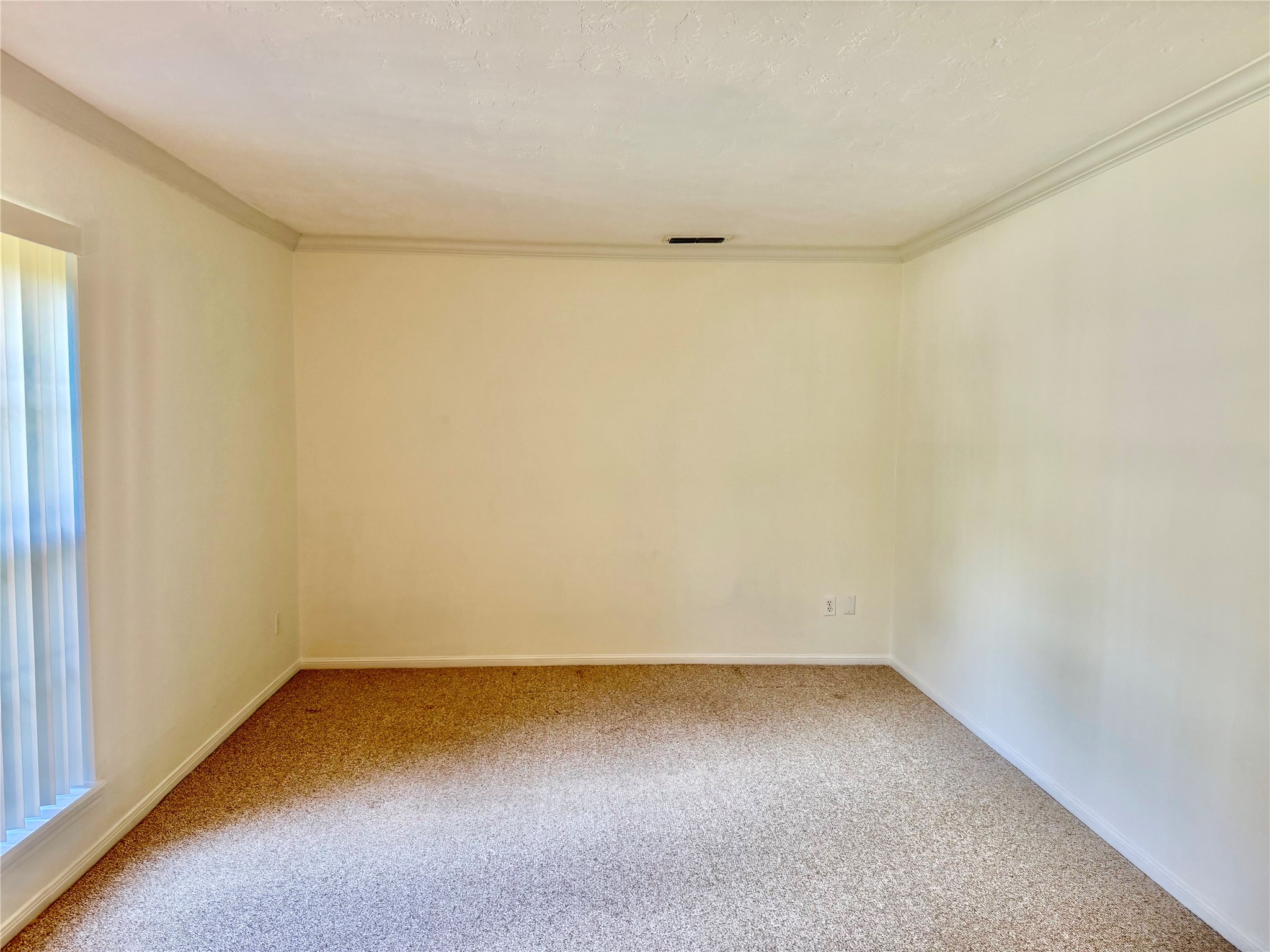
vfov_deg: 56.8
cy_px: 476
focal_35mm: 24
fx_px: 881
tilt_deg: +0.2
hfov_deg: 71.6
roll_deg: -0.6
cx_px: 635
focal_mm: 6.76
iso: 125
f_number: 1.78
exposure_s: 1/120
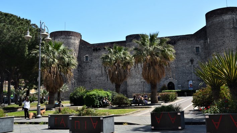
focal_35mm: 39
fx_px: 245
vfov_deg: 30.3
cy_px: 51
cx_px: 129
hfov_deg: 51.6
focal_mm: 22
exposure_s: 1/160
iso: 320
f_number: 9
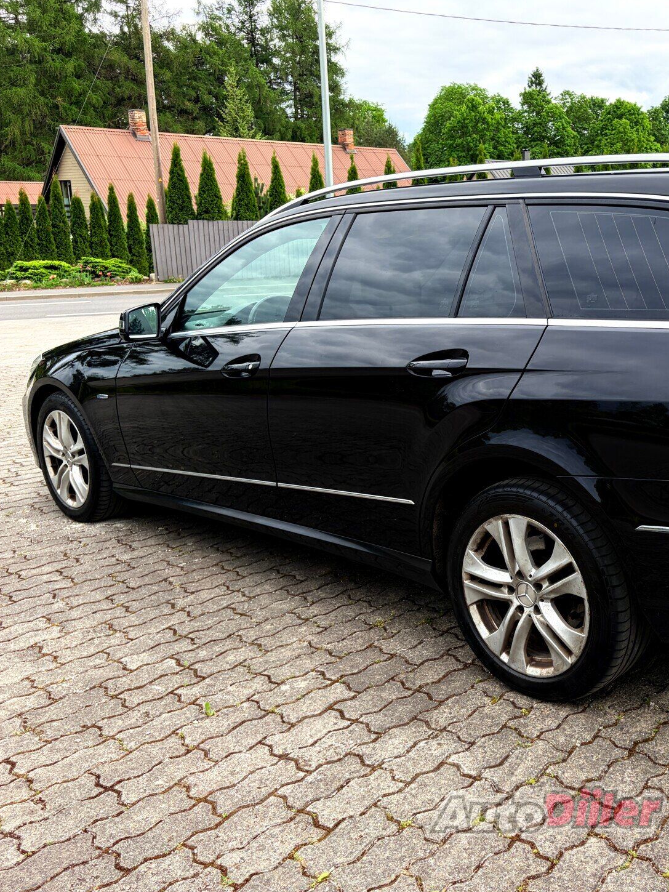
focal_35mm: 35
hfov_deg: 39.0
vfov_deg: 52.6
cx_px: 546
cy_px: 448
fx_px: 902
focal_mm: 5.96
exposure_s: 1/561
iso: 64
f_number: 1.6
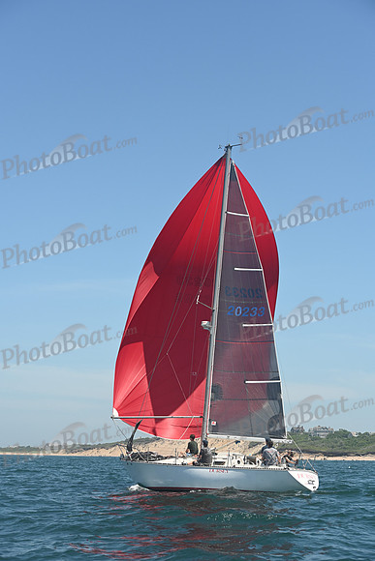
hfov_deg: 19.5
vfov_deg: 28.8
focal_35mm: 70
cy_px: 280
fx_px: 1093
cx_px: 188
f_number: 7.1
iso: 320
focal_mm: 70
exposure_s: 1/1000
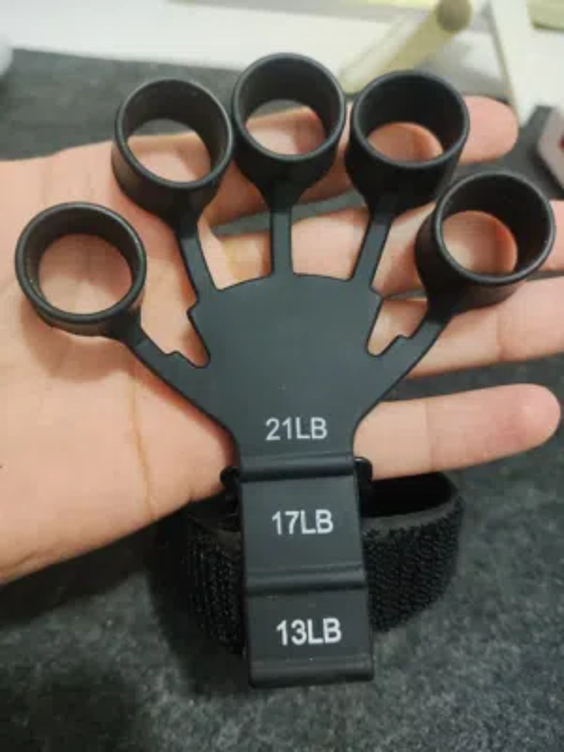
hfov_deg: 54.9
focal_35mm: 25
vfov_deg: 69.4
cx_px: 282
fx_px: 543
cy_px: 376
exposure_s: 1/60
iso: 547
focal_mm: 4.71
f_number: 1.79
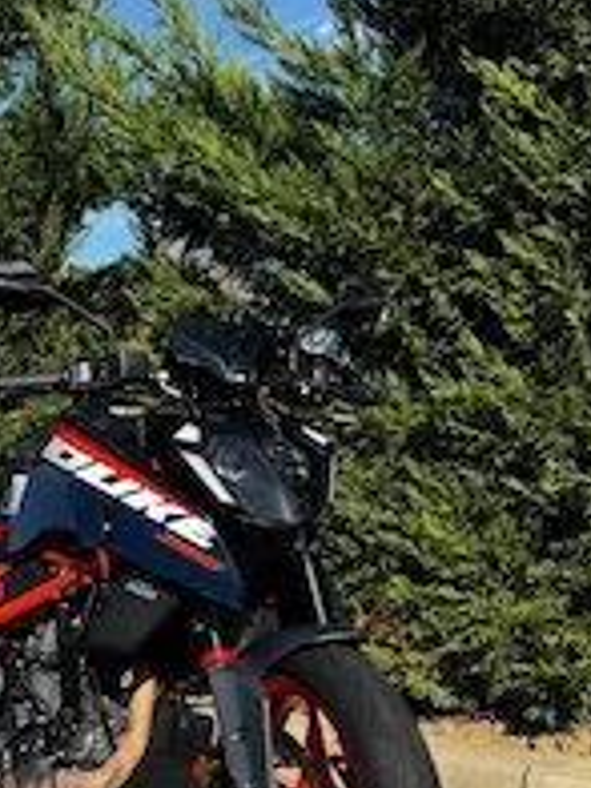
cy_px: 535
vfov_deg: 38.4
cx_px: 113
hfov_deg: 29.0
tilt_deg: -3.4
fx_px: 1115
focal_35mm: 49
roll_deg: +1.1
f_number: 1.78
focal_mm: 6.76
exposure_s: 1/3247
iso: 80
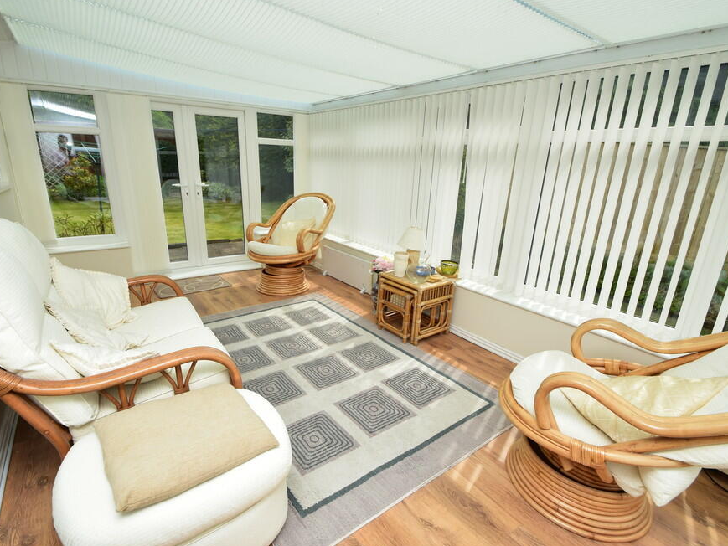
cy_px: 274
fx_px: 358
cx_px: 349
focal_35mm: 17
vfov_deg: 74.7
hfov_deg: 91.0
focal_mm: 10
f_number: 10
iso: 220
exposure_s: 1/200
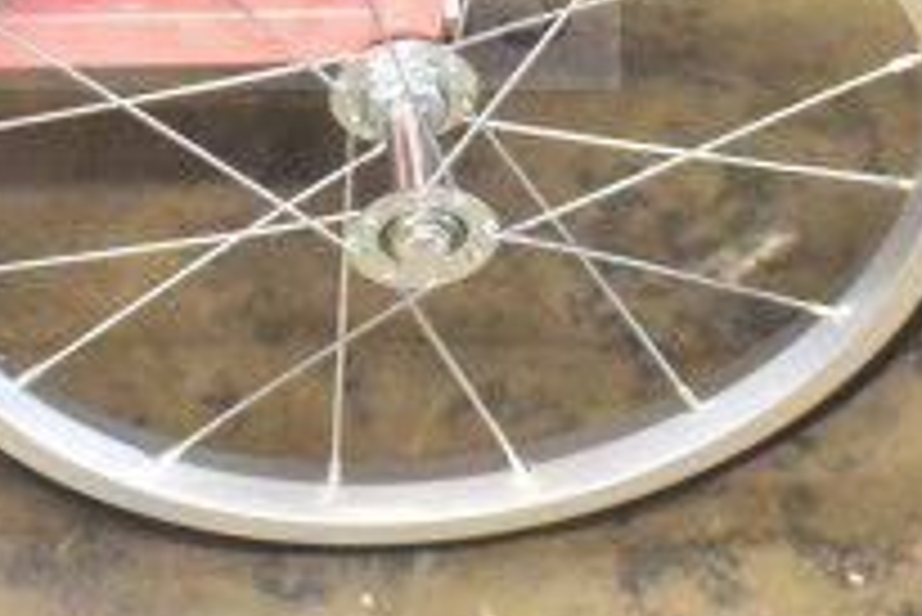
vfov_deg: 6.4
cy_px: -268
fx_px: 5484
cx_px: 112
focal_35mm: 214
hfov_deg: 9.6
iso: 9000
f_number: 5.3
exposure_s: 1/80
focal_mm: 48
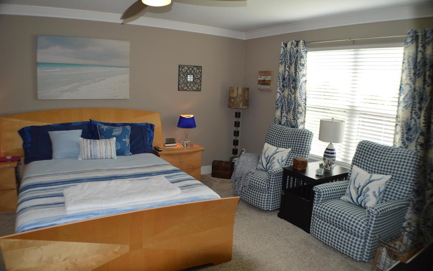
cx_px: 214
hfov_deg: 61.2
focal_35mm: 31
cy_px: 137
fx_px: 366
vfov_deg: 40.6
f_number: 4
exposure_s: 1/125
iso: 220
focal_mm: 20
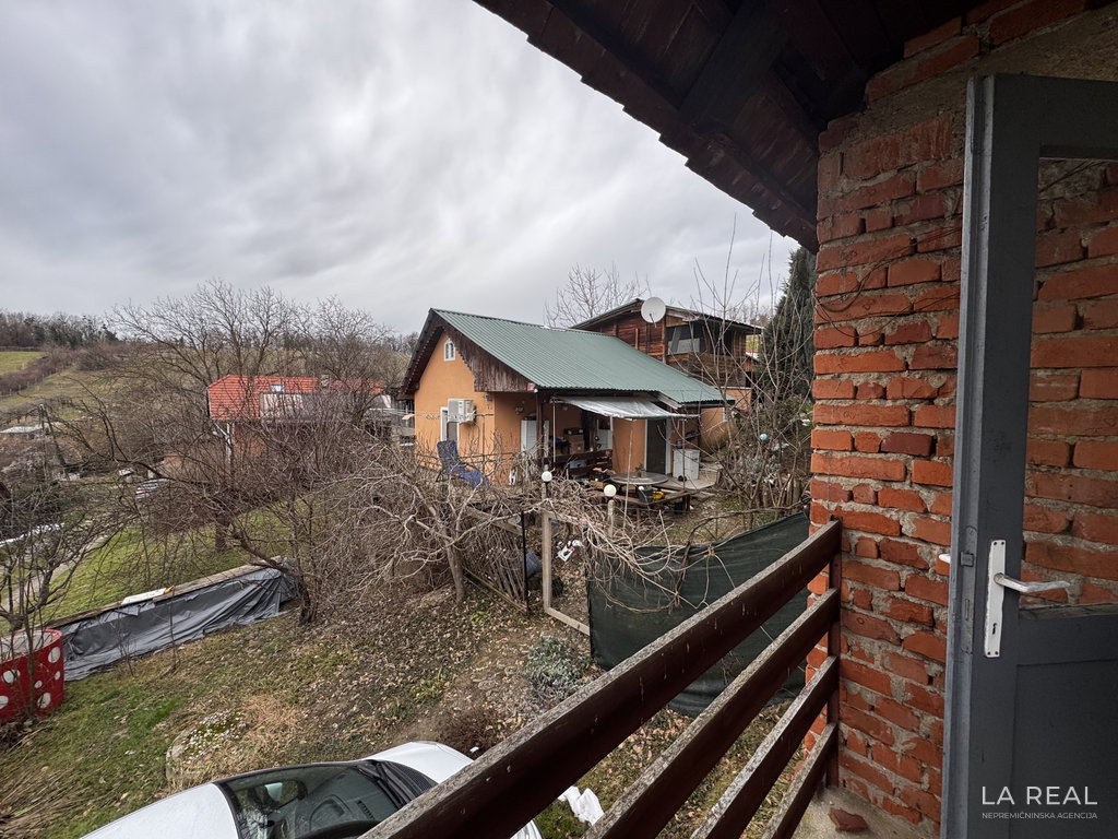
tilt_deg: -2.1
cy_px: 420
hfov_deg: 102.1
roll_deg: -0.8
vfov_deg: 85.7
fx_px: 452
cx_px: 559
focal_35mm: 14
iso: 40
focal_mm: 2.22
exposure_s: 1/193
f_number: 2.2
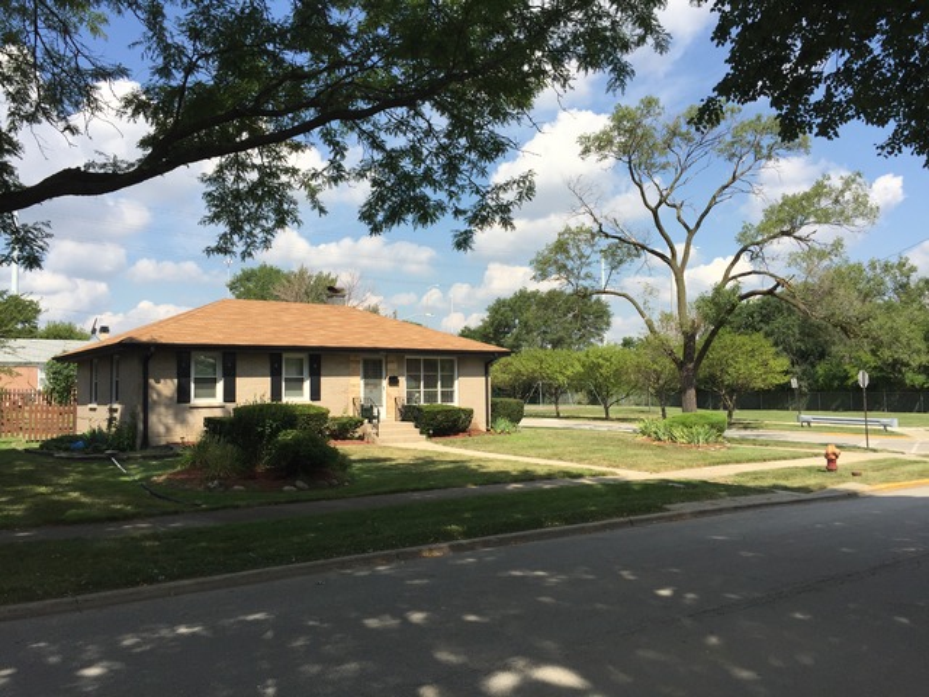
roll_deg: +0.9
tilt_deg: +2.3
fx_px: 778
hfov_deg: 61.7
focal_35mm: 29
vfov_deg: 48.2
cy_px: 348
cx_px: 464
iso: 32
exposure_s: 1/1883
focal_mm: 4.15
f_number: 2.2
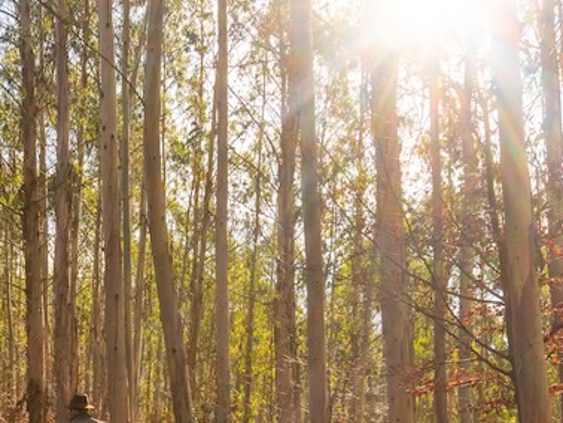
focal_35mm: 61
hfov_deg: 30.9
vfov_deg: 23.5
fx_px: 993
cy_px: 372
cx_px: 112
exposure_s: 1/200
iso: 100
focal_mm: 20
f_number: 8
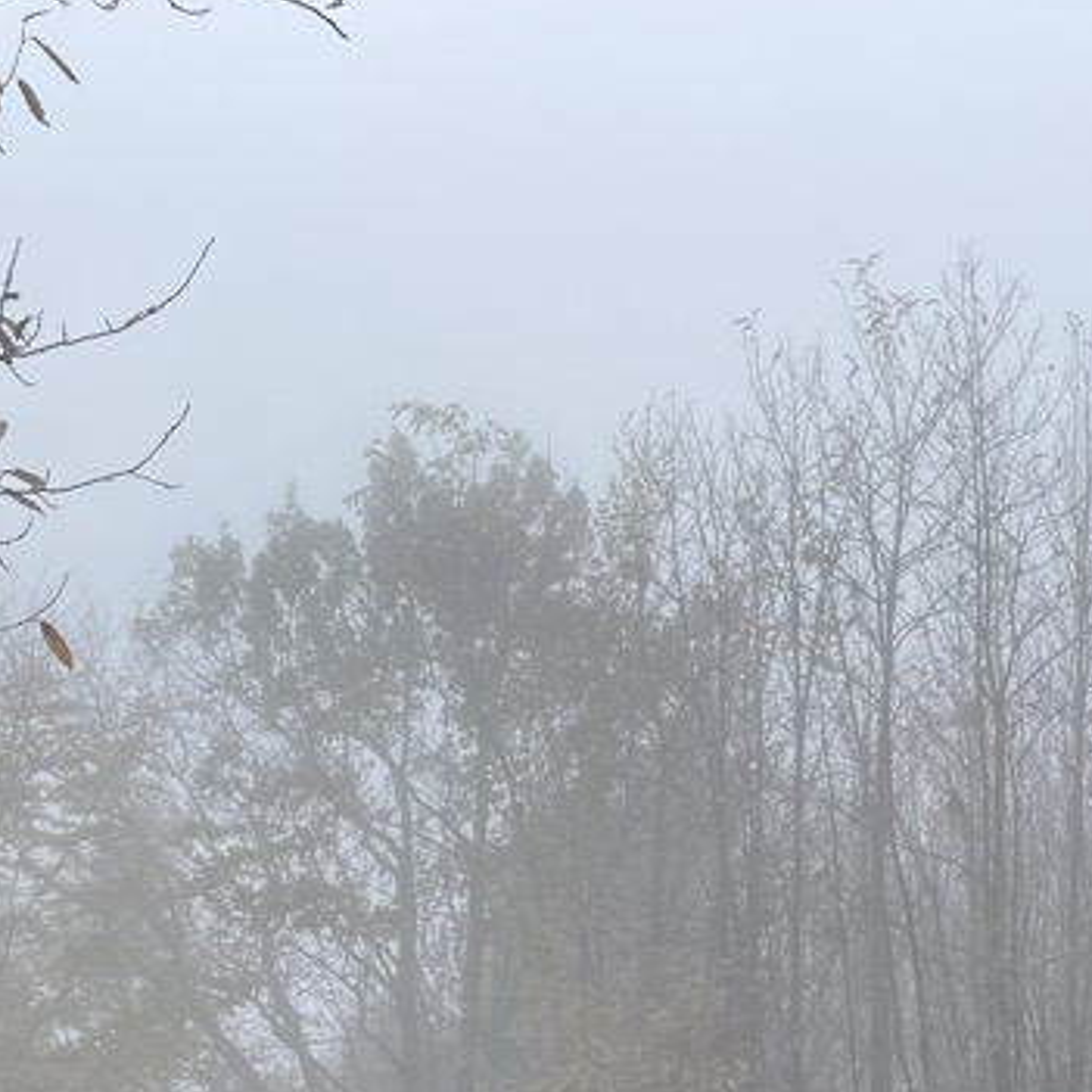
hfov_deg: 25.5
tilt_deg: +3.2
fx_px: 2391
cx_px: 790
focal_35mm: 67
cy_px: 1129
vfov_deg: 24.4
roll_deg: +0.6
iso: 32
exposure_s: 1/525
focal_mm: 4.2
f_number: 1.6
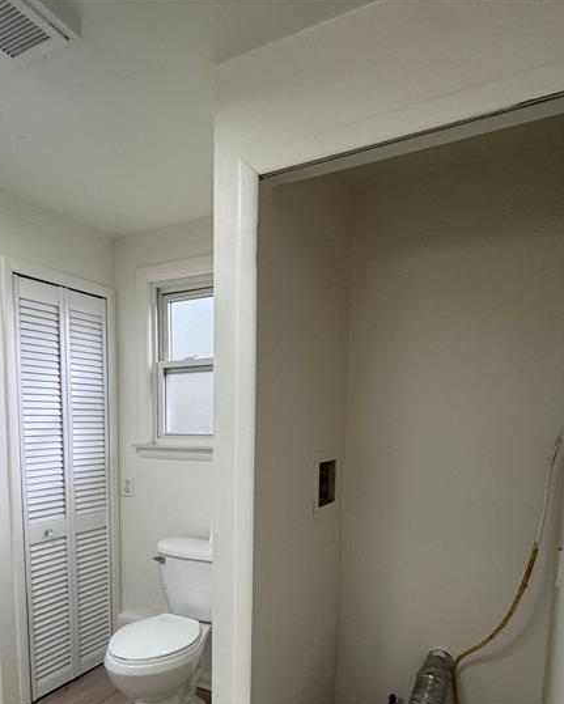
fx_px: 542
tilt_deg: -9.2
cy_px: 499
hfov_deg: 53.9
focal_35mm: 26
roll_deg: -0.9
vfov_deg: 63.4
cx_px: 188
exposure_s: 1/120
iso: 125
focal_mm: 2.22
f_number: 2.2
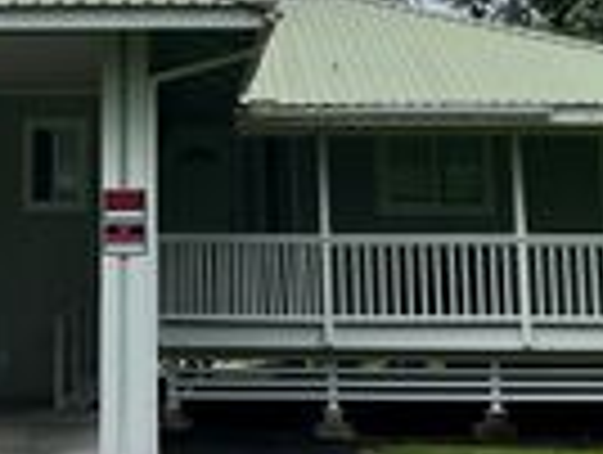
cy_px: -101
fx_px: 1693
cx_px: 130
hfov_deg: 20.0
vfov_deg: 14.8
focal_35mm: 97
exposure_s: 1/9434
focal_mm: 5.7
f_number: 1.5
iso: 50
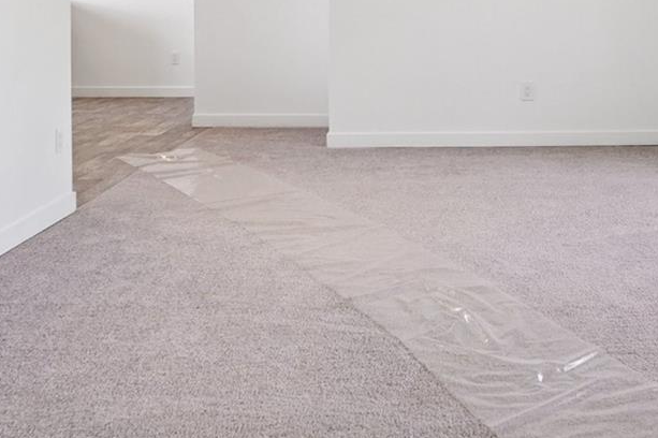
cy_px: 17
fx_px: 859
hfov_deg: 41.2
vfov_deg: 27.3
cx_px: 456
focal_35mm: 47
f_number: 8
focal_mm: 12
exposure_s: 1/30
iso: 320
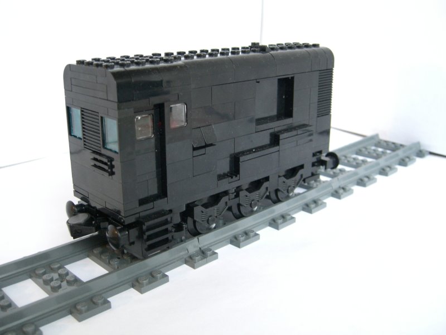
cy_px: 168
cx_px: 223
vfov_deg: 37.7
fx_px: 490
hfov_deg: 49.0
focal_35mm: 38
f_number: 2.8
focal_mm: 7.9
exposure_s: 1/100
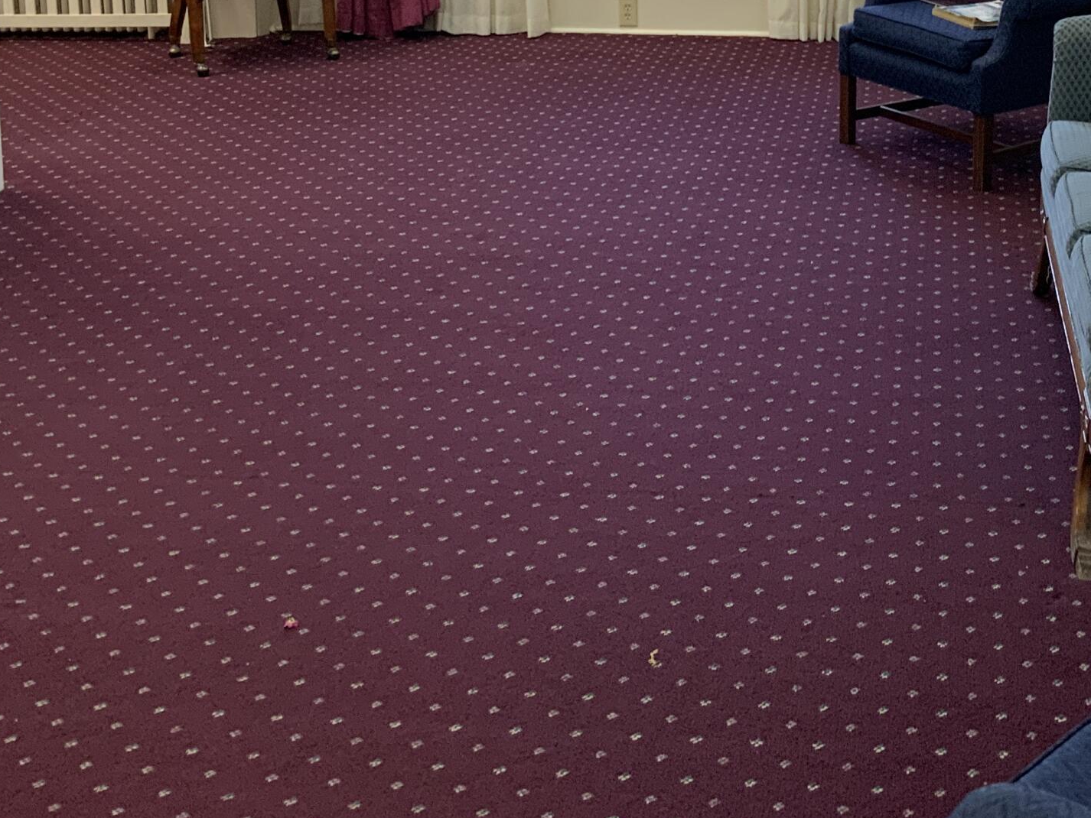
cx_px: 855
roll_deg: -1.1
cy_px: -36
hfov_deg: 31.0
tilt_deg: -8.5
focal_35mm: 61
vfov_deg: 22.9
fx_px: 1923
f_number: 1.8
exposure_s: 1/61
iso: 64
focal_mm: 3
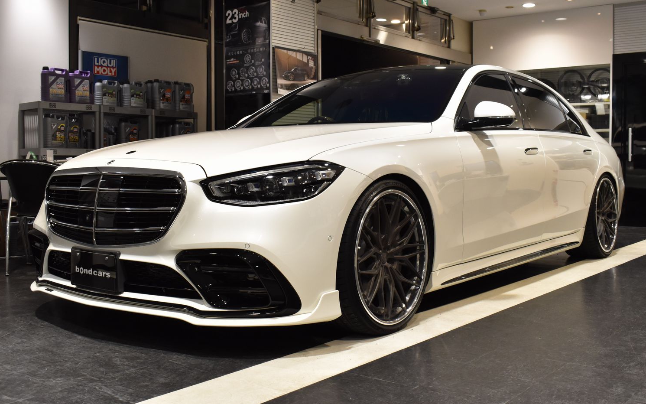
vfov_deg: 32.0
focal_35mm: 40
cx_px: 322
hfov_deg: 49.3
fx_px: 704
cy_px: 195
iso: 1400
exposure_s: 1/40
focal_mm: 26
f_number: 8
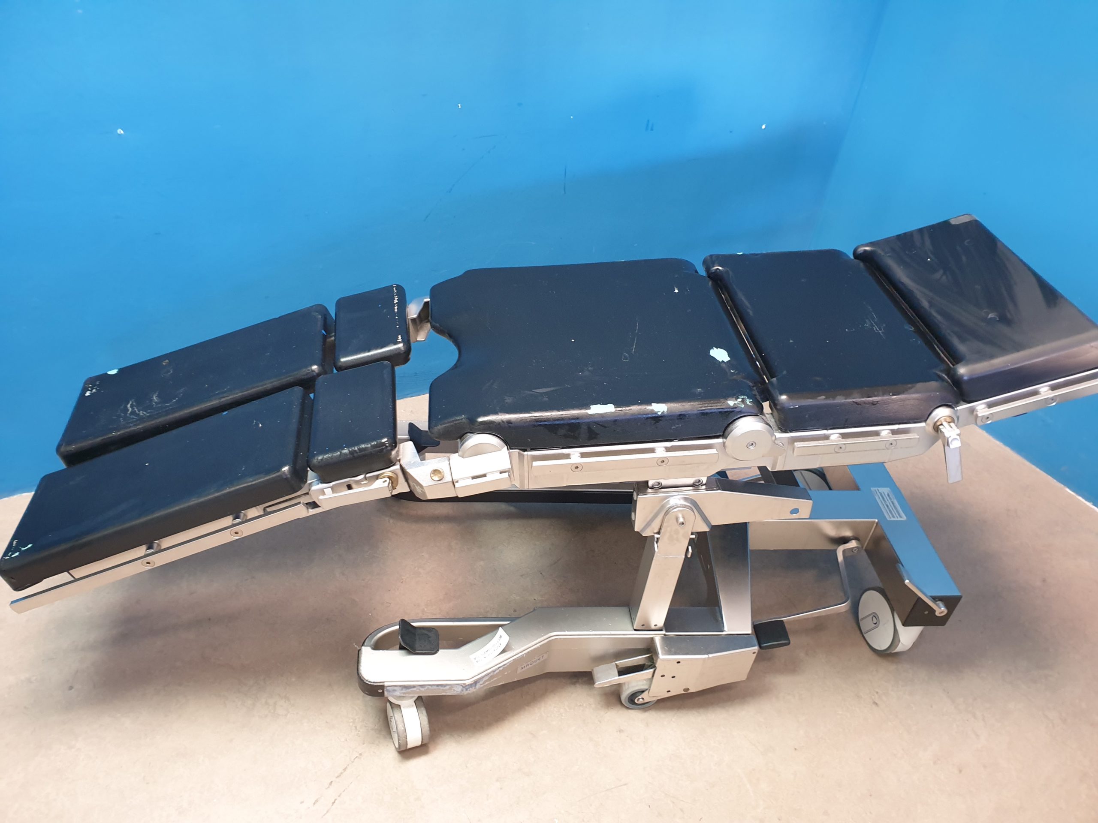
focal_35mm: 26
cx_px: 549
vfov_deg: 53.1
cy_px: 412
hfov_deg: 67.3
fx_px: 825
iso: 320
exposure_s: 1/25
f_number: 2.4
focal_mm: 4.3
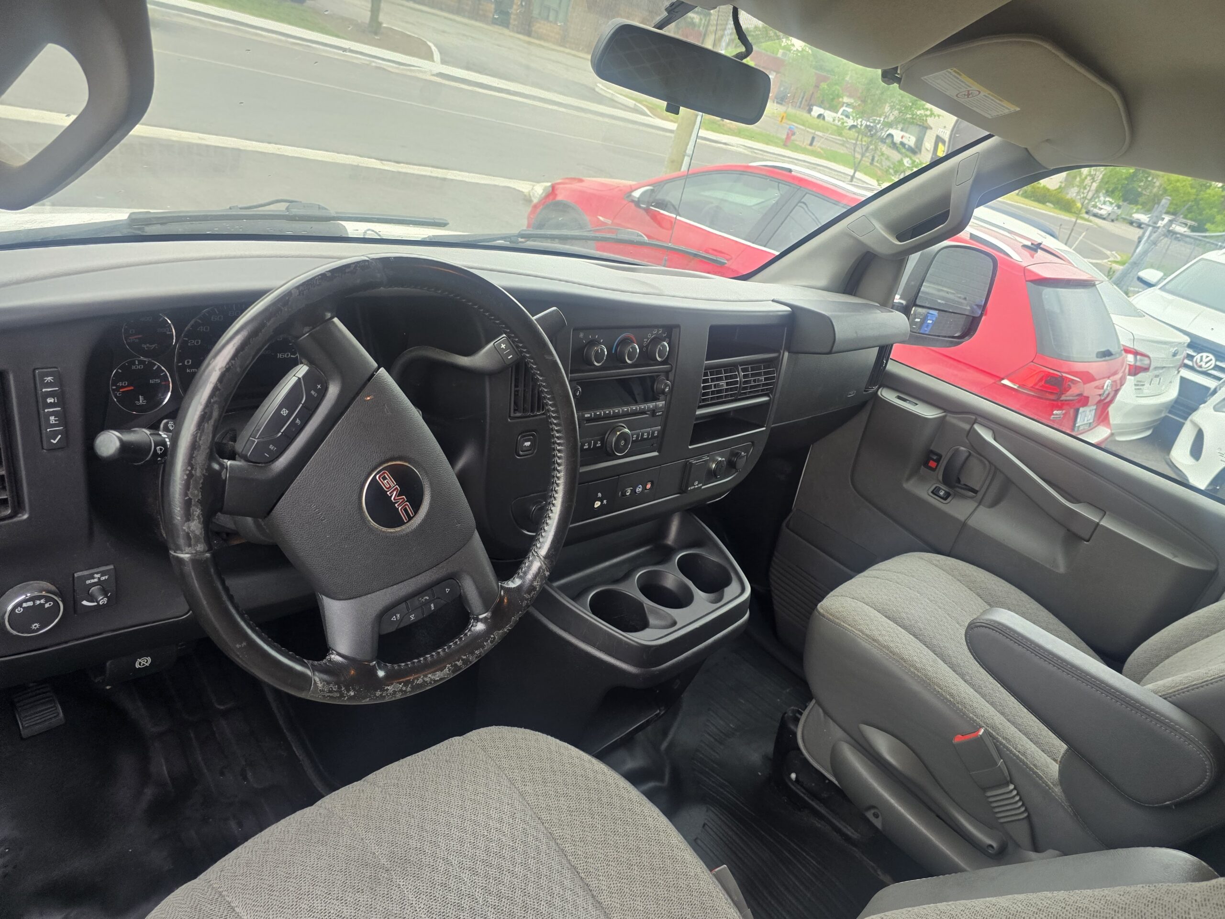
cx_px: 612
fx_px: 814
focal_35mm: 23
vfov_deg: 58.9
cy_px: 460
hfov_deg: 73.9
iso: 320
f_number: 1.7
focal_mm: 6.3
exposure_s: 1/120
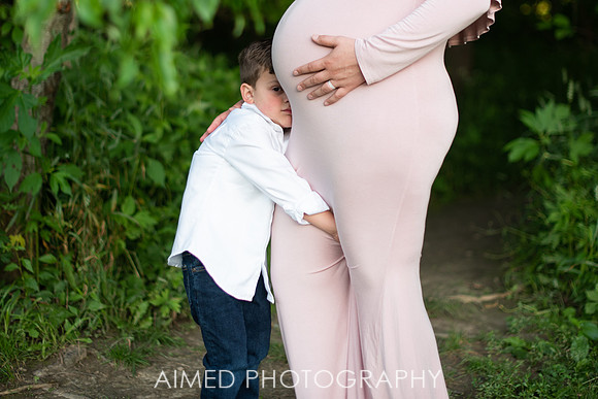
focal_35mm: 72
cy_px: 114
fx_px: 1188
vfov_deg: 19.0
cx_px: 299
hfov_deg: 28.3
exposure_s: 1/320
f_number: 1.8
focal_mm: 50
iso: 125
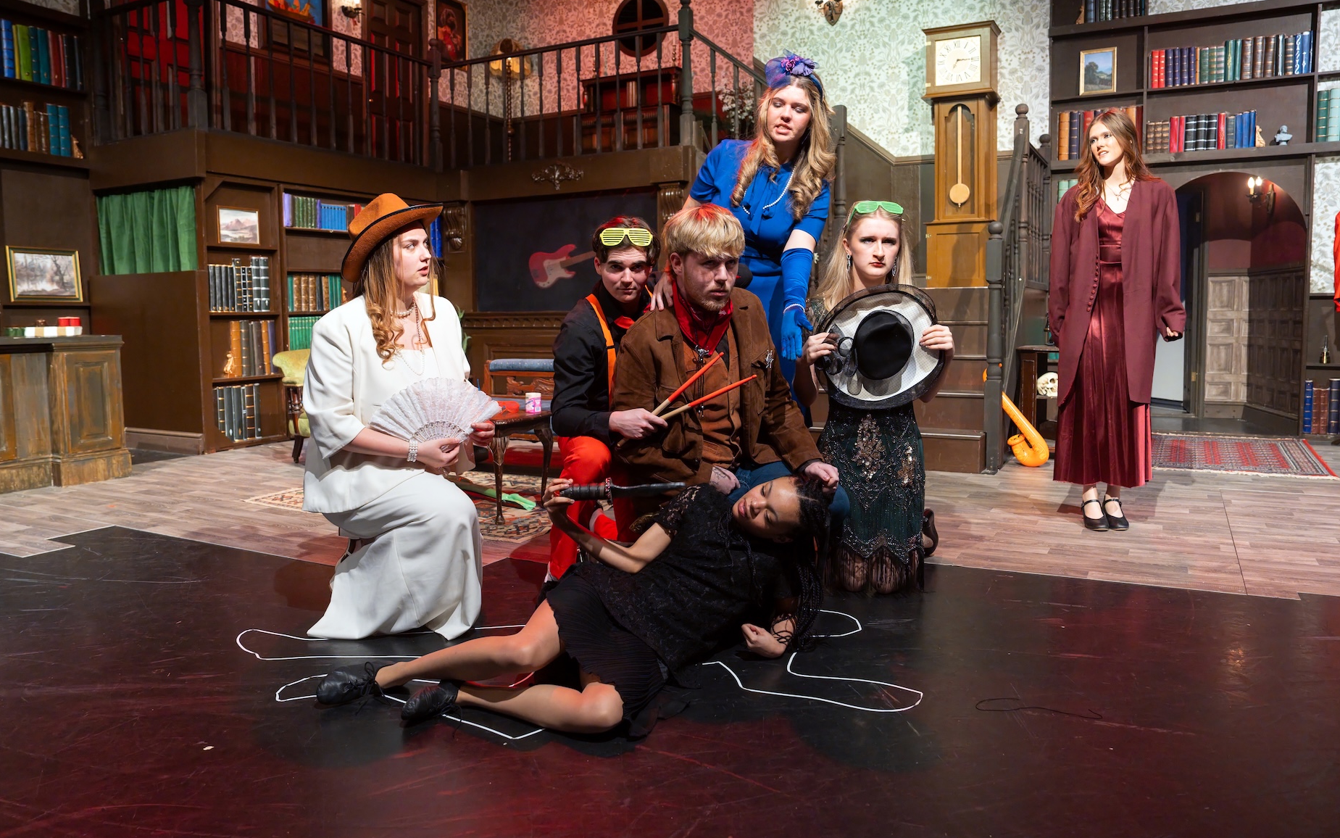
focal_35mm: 25
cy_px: 388
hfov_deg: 72.5
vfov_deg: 49.2
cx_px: 682
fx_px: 913
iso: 3200
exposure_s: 1/200
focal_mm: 24
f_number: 4
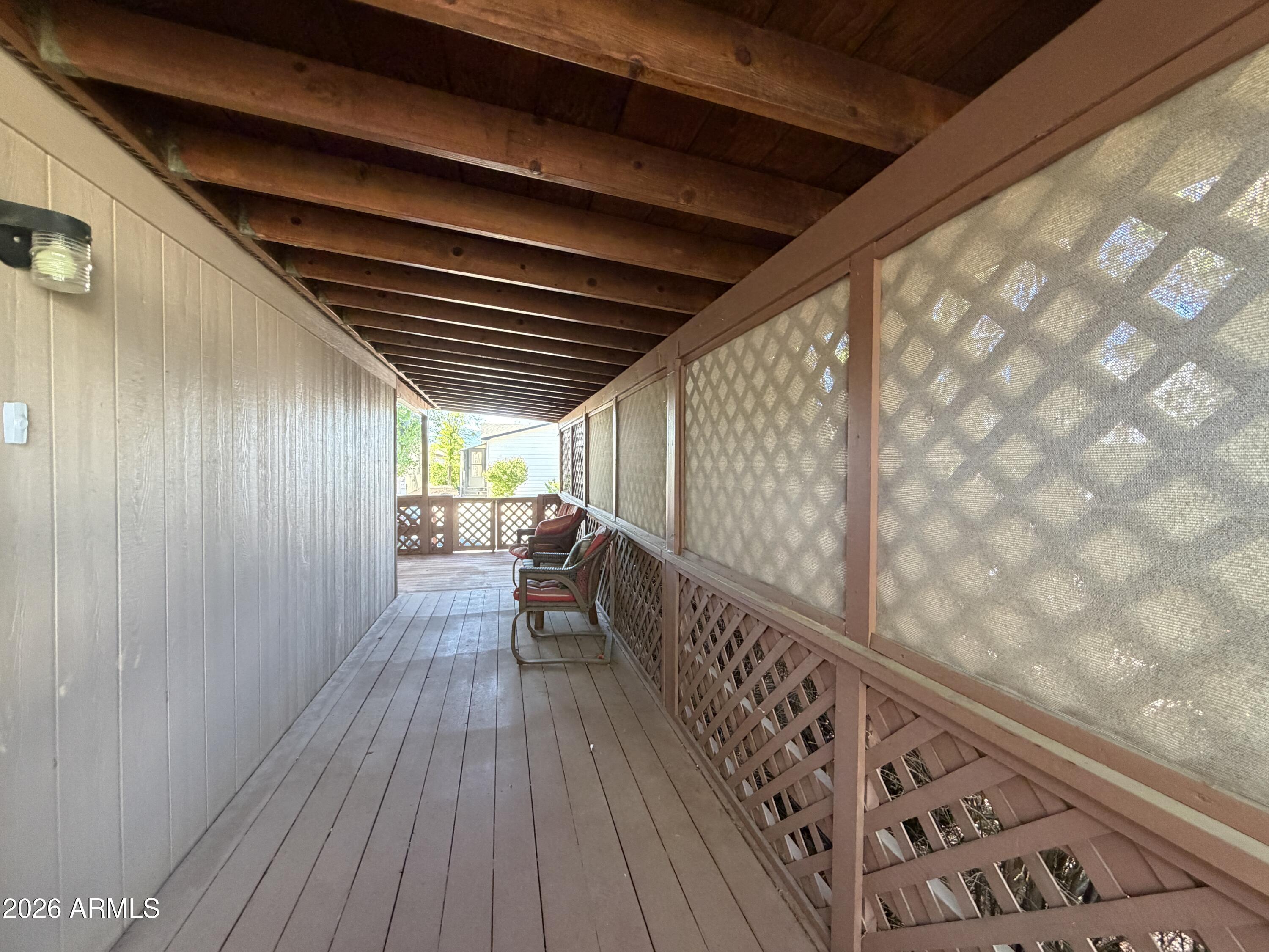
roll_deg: -0.3
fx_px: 513
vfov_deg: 85.7
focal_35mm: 14
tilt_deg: -0.6
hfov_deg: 102.1
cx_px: 634
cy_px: 476
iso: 320
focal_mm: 2.22
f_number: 2.2
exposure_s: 1/70
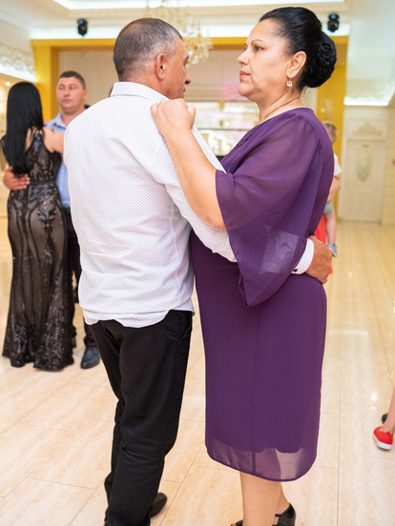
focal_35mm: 39
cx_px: 192
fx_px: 593
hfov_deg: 36.8
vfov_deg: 47.8
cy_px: 283
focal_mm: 23
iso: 1600
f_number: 2
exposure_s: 1/125
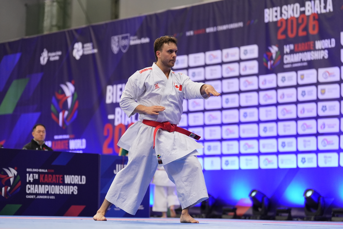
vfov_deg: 12.9
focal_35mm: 106
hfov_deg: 19.3
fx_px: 1010
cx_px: 172
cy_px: 114
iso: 2500
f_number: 2.8
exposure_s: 1/601
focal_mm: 106
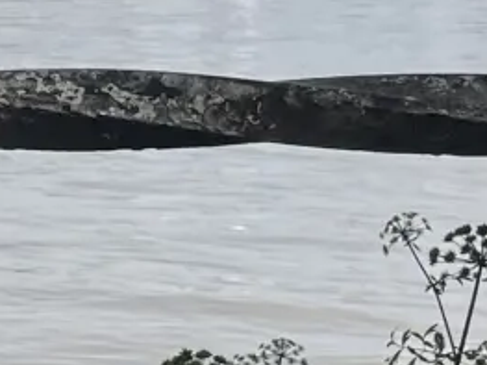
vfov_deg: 7.8
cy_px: -24
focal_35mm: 190
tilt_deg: -3.9
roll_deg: +1.2
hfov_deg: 10.3
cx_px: 26
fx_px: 2672
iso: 32
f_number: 1.6
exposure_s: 1/4000
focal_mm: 4.2
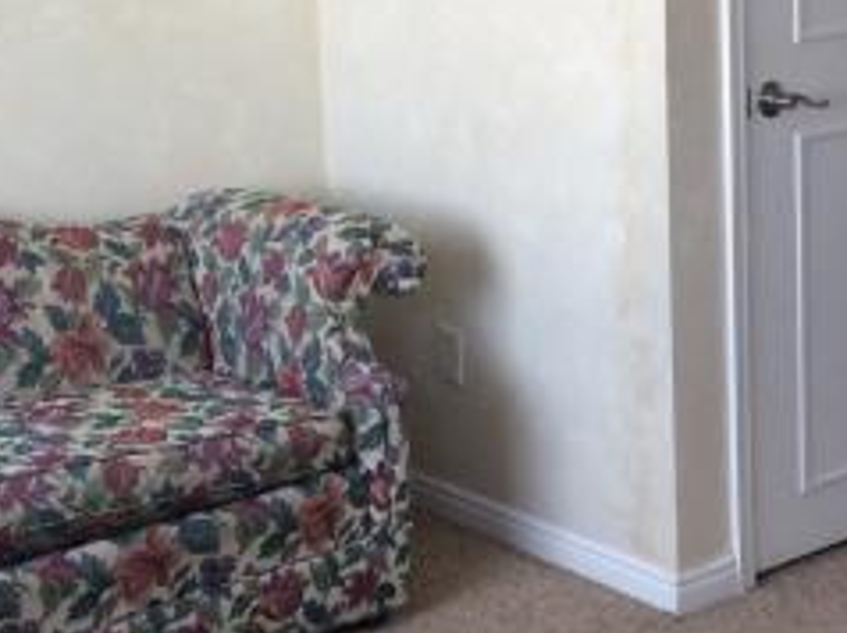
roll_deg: +2.5
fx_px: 1907
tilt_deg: -9.3
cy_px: 100
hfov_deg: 24.8
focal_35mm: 78
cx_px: 601
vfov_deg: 18.6
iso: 125
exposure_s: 1/30
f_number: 2.2
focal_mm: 4.15
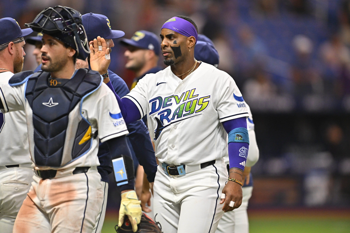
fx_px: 3889
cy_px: 116
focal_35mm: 400
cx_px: 175
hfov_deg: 5.2
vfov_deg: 3.4
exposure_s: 1/2000
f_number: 2.8
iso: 2000
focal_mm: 400
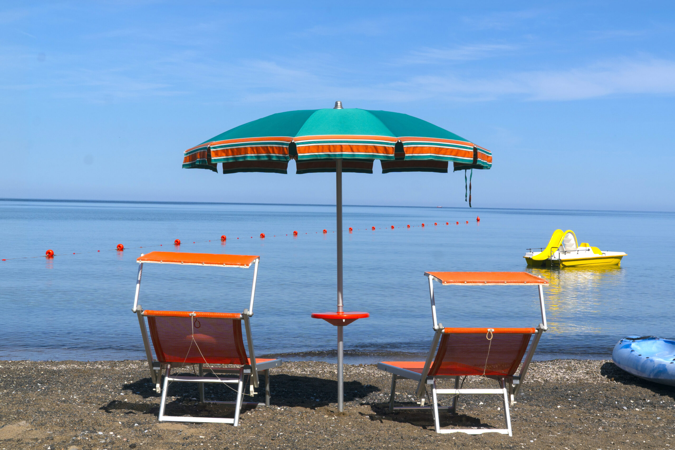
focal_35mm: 56
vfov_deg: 24.4
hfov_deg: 35.9
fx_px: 1041
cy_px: 225
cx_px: 338
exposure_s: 1/500
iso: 100
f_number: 10
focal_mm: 37
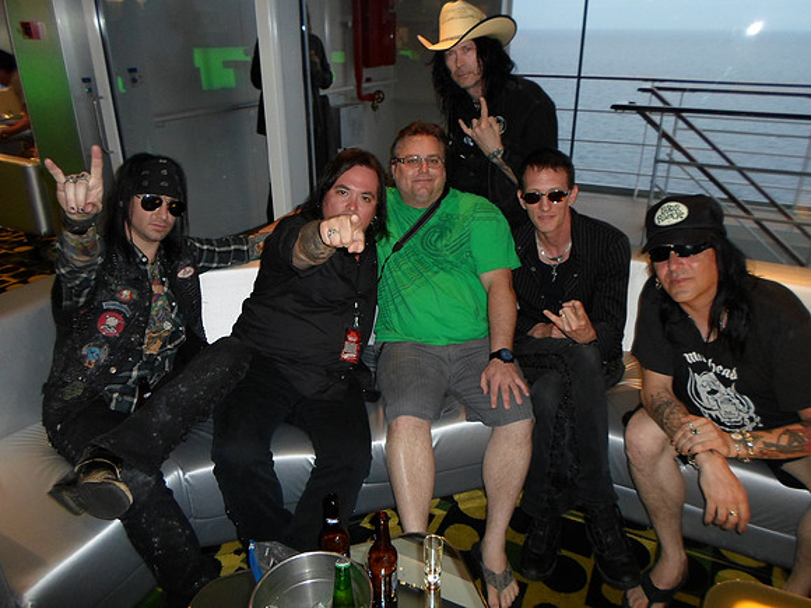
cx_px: 406
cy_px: 304
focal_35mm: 25
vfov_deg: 54.9
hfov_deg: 69.4
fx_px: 586
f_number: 2.5
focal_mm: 4.5
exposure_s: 1/30
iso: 120
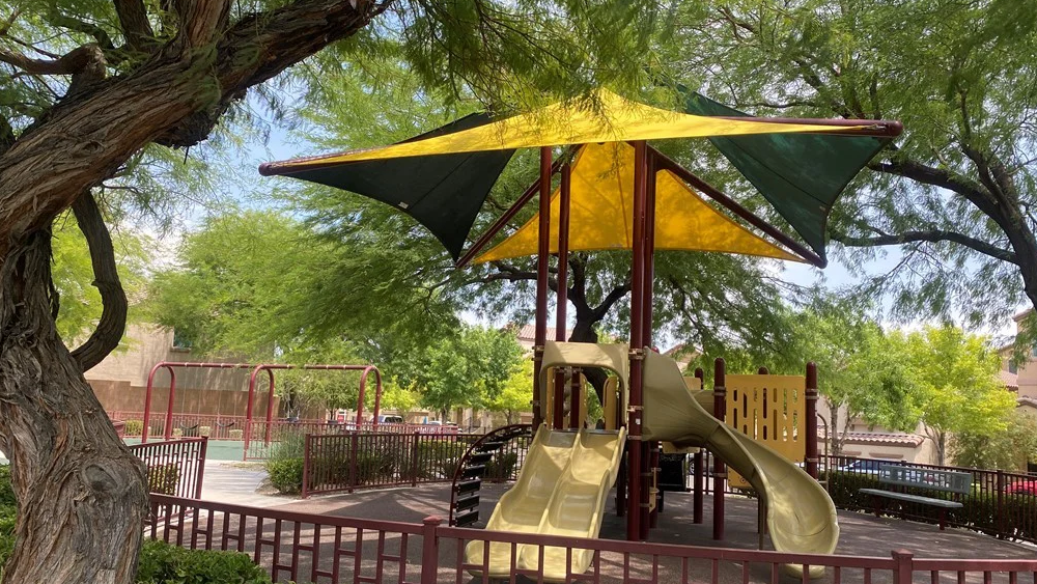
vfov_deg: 40.2
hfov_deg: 66.1
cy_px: 325
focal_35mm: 29
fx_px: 798
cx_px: 512
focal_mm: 4.25
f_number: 1.8
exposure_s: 1/693
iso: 32
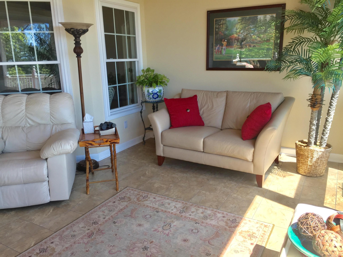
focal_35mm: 29
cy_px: 128
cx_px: 172
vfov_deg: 48.2
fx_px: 287
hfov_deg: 61.7
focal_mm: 4.15
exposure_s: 1/150
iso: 32
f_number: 2.2
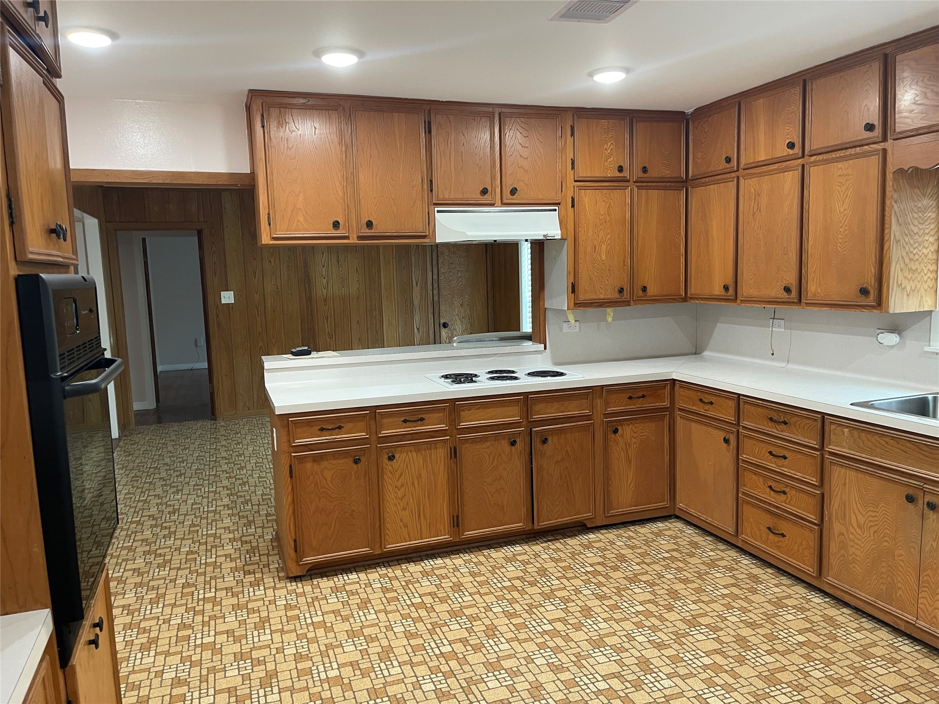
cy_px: 352
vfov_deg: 54.9
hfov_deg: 69.4
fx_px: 678
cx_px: 470
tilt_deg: -7.4
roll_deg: +1.5
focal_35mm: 25
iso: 200
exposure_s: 1/60
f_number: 1.6
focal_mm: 5.1
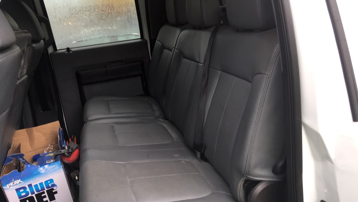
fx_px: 304
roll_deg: +5.0
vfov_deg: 36.4
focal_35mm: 32
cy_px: 72
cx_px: 178
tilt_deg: -11.1
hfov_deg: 61.0
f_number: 2.2
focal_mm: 4.15
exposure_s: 1/60
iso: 25
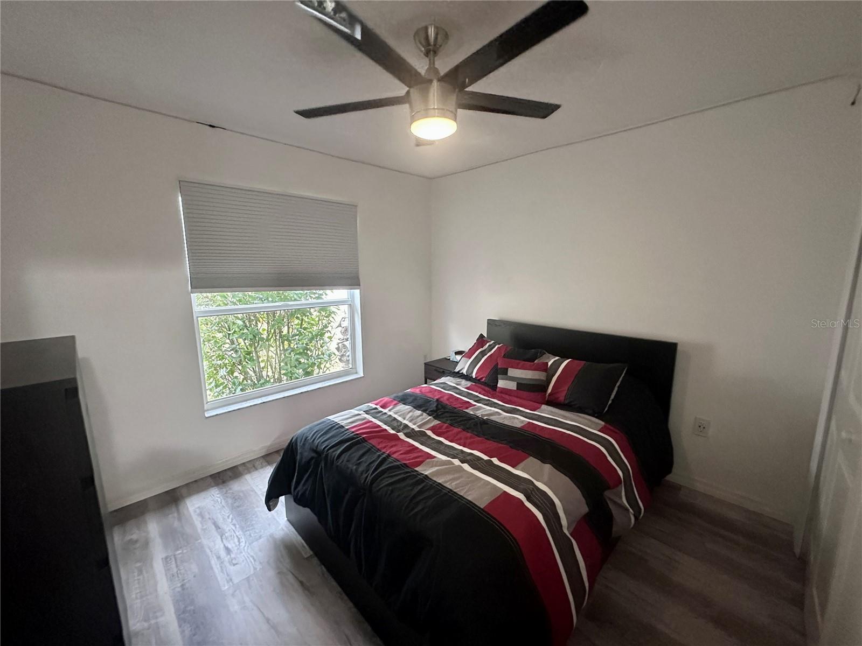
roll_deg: +0.3
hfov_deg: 102.1
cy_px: 323
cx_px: 431
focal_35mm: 14
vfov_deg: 85.7
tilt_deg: -9.5
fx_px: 349
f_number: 2.2
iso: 800
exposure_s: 1/60
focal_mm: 2.22
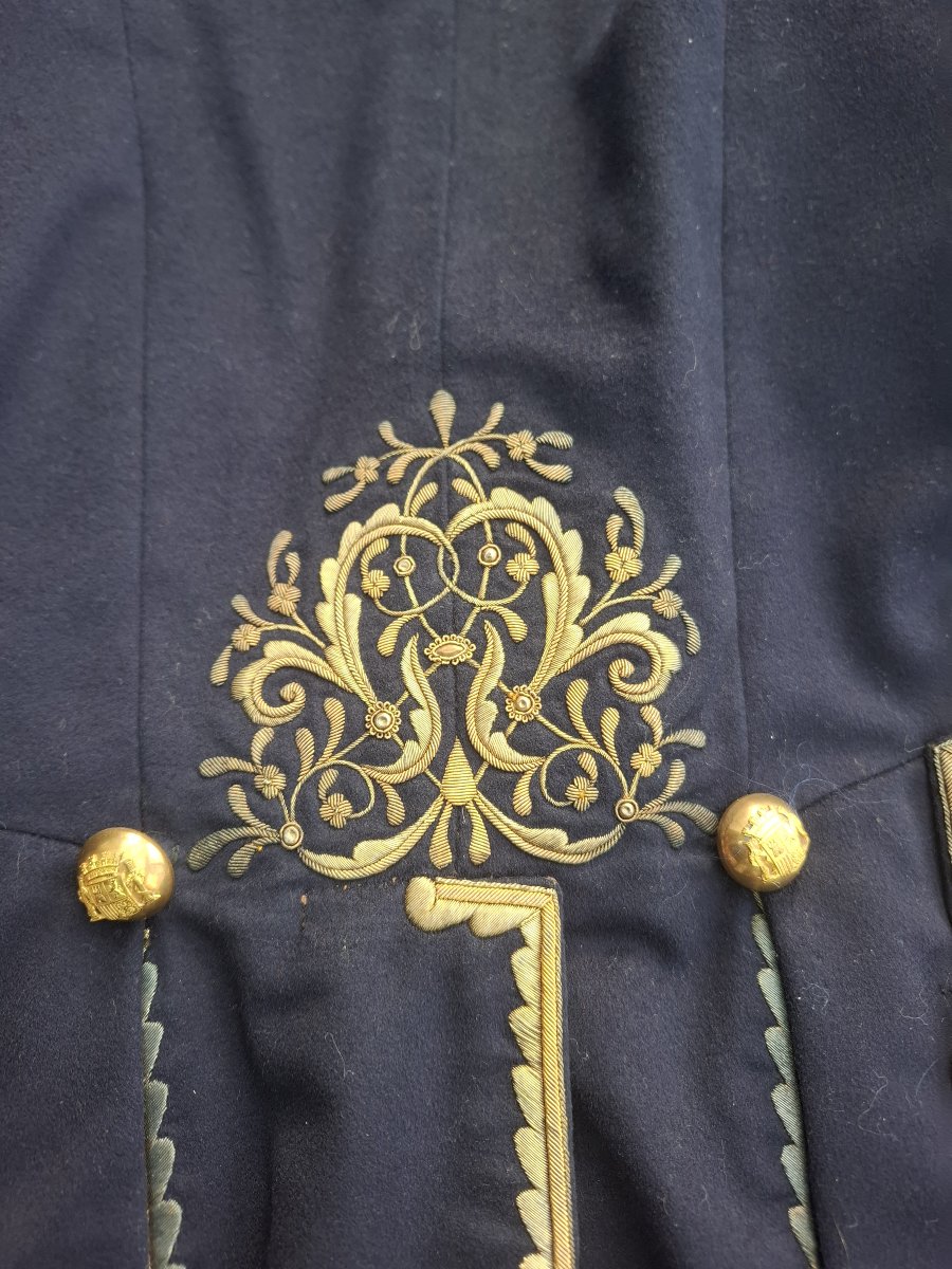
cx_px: 476
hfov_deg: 58.9
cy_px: 634
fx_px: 843
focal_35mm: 23
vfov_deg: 73.9
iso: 64
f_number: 1.8
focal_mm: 5.54
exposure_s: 1/100
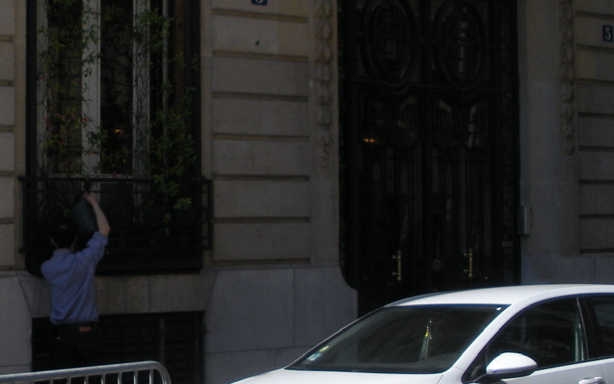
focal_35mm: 87
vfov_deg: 15.0
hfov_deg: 23.5
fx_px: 1456
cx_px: 133
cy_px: 145
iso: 64
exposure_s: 1/615
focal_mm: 6.3
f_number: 3.5
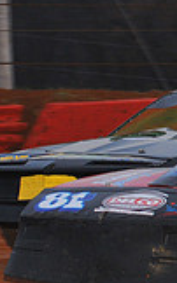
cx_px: 282
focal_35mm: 437
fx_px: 3379
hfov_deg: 3.0
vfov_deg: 4.8
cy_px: 145
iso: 1250
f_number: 7.1
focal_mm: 120
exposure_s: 1/320
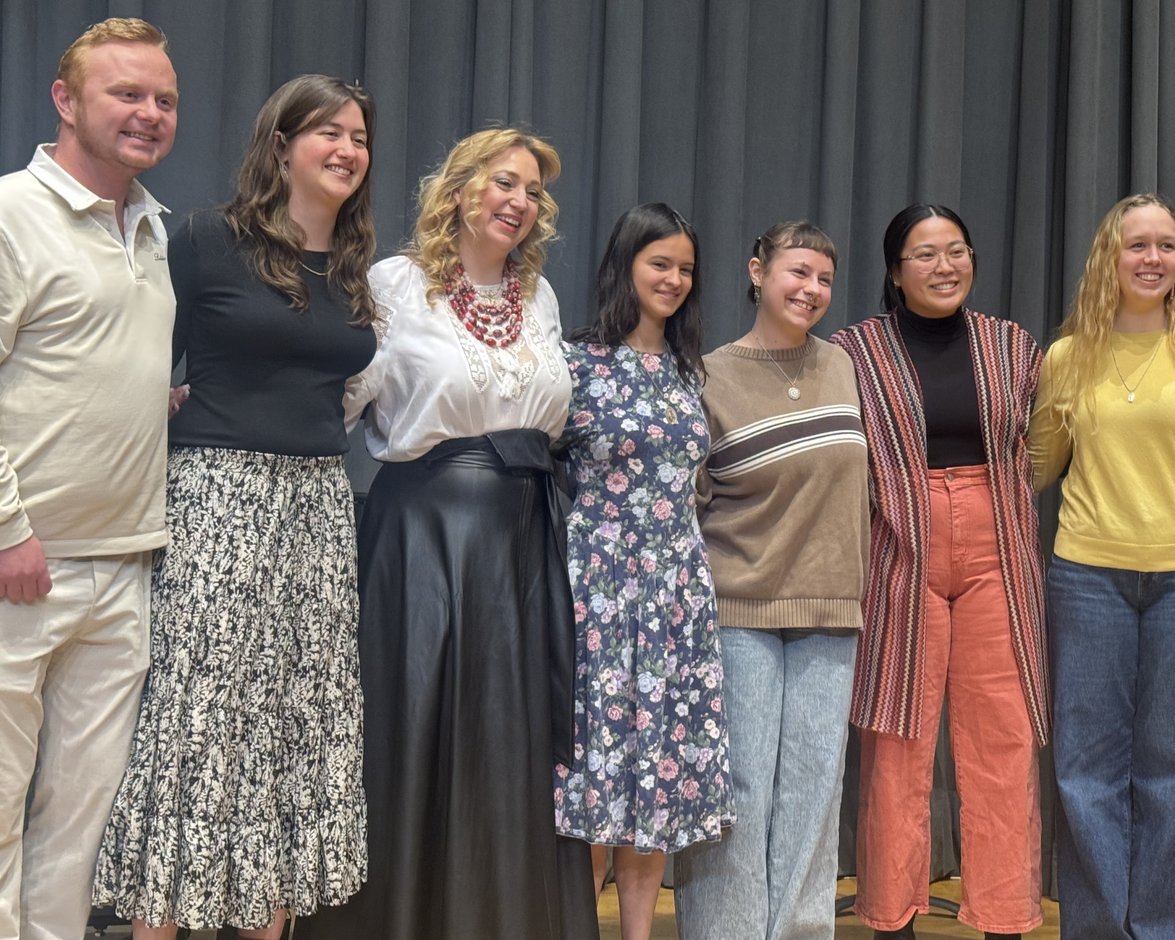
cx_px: 756
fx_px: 2260
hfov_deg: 29.0
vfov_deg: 23.5
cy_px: 387
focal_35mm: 65
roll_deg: -2.7
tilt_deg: +2.1
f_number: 1.78
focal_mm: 6.76
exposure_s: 1/60
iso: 160
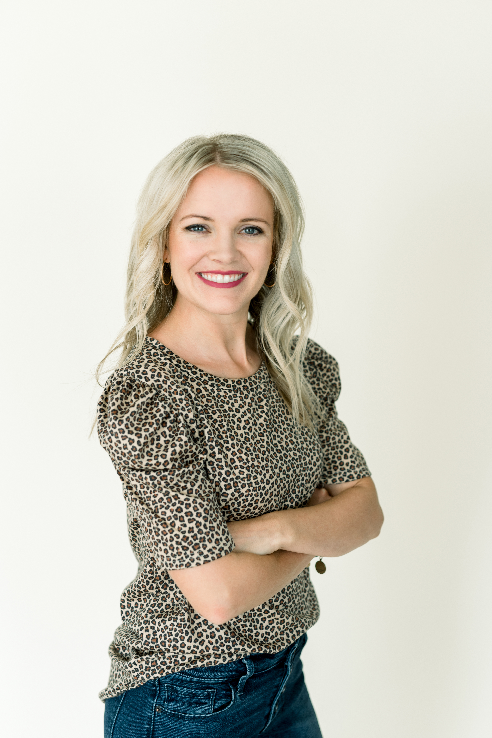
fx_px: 1024
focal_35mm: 50
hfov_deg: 27.0
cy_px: 369
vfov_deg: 39.6
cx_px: 246
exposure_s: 1/160
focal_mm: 50
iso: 200
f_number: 2.2
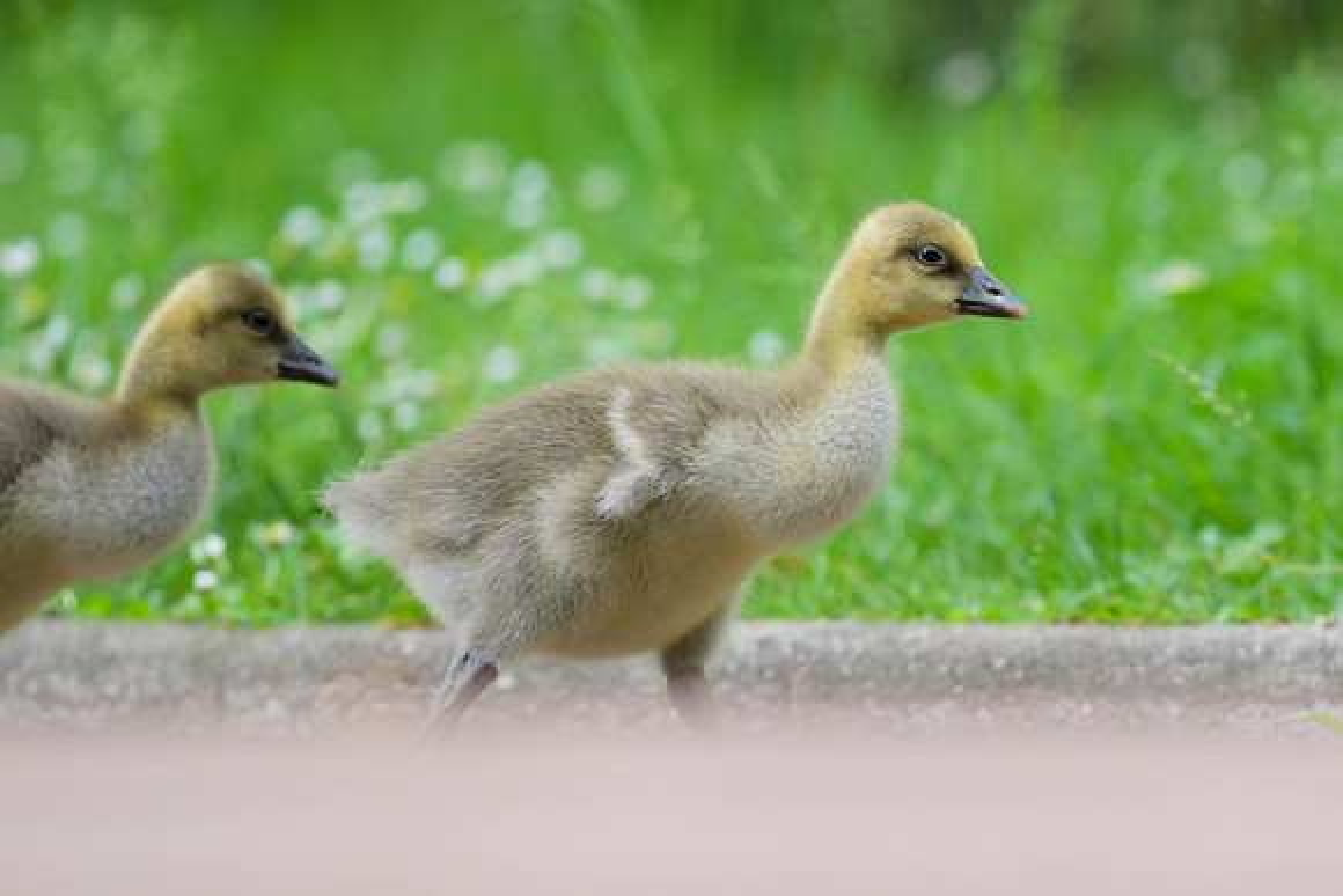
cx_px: 1050
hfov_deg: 3.2
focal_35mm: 642
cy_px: 497
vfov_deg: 2.1
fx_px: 23959
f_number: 4
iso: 1400
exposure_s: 1/1000
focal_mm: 400
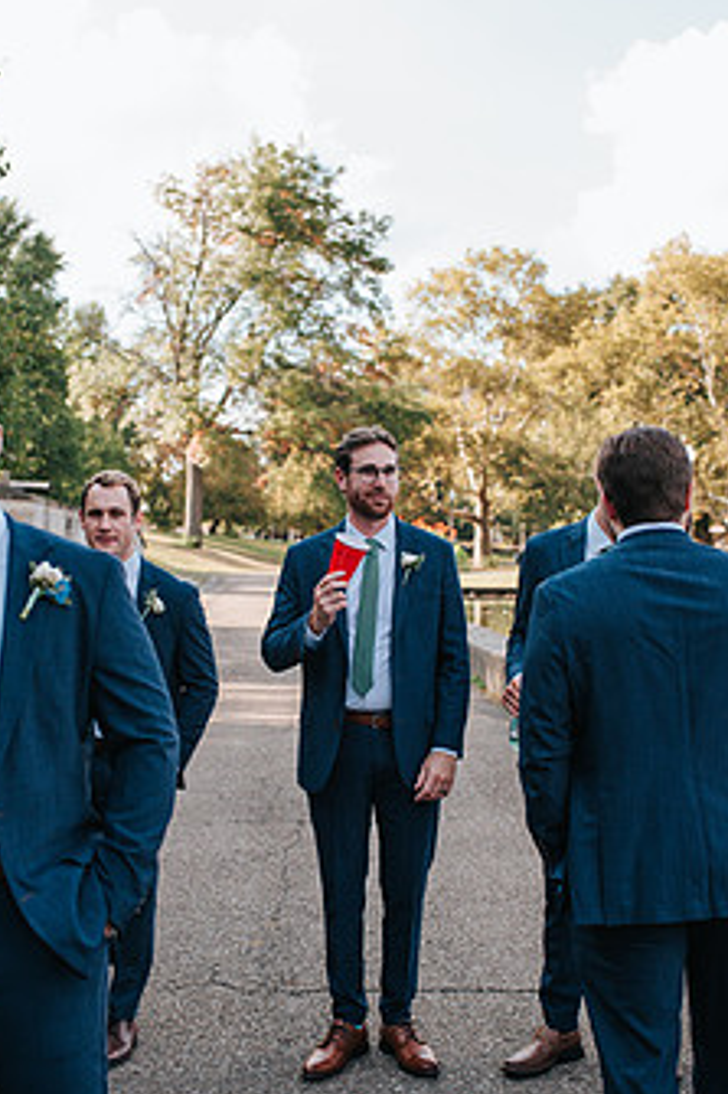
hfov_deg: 28.6
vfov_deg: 41.9
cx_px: 362
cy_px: 617
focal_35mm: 47
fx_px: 1427
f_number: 3.2
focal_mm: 35
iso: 320
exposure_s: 1/800
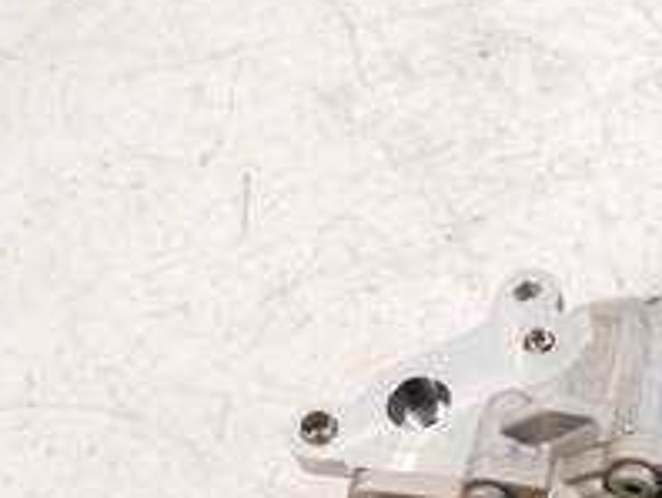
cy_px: 475
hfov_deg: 29.3
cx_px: 612
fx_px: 1206
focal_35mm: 63
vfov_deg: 22.6
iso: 800
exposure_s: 1/60
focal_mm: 13
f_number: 3.5
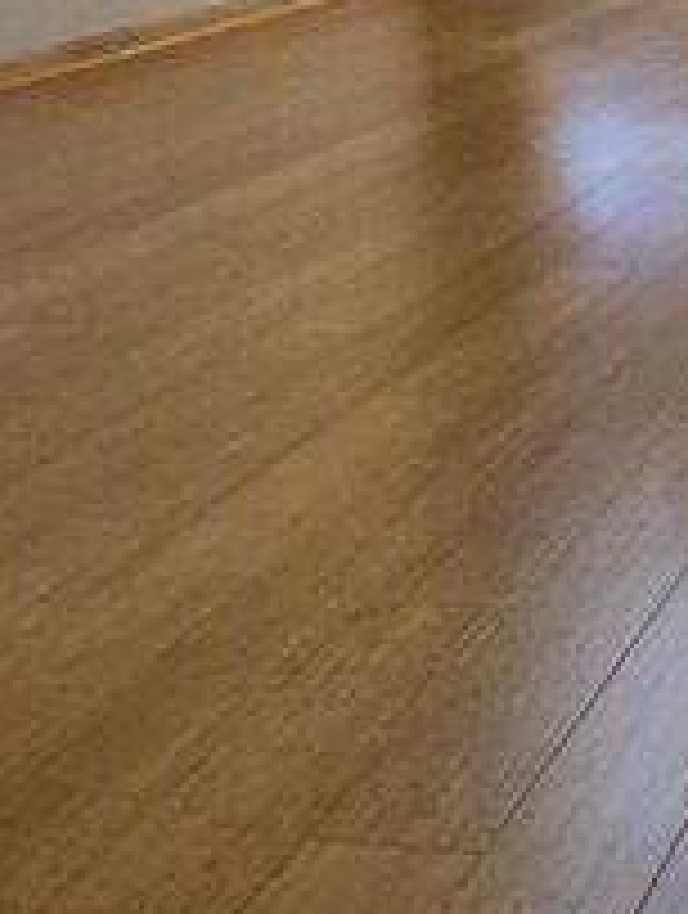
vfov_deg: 26.7
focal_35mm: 69
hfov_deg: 18.6
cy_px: 14
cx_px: 1061
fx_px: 1823
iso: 800
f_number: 2.2
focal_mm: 1.74
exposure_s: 1/60
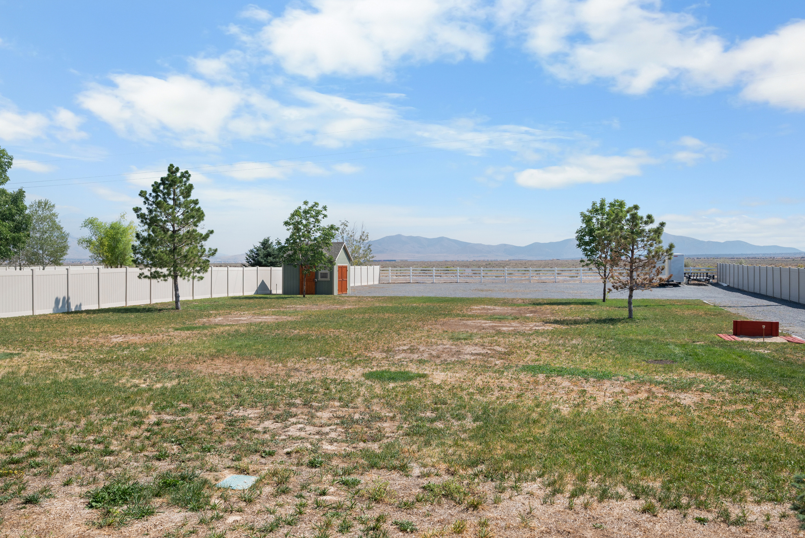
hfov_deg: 61.9
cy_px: 269
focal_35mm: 30
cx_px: 402
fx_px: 671
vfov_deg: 43.6
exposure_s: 1/1000
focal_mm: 30
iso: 800
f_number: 8
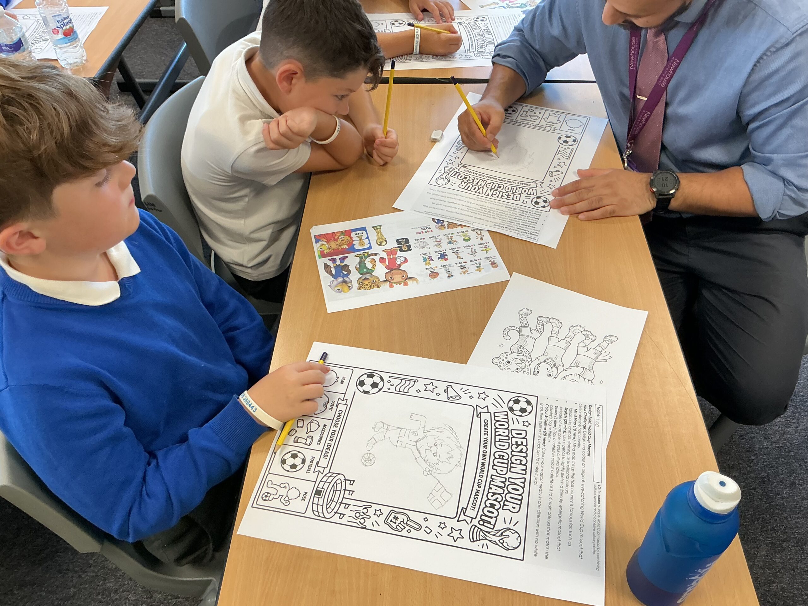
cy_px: 303
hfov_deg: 61.7
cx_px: 404
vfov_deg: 48.2
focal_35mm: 29
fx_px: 677
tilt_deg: -47.4
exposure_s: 1/60
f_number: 1.8
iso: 64
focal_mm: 3
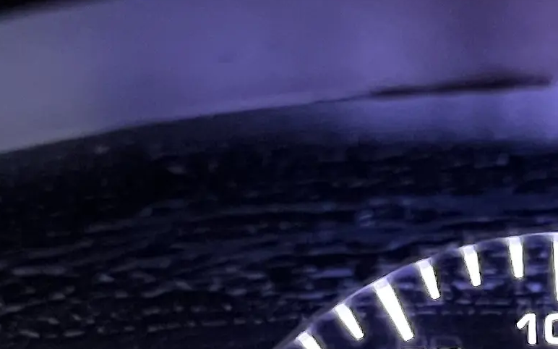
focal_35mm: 144
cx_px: 386
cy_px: 499
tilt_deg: -22.0
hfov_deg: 14.5
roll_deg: -0.9
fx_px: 2189
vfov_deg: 8.9
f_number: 1.5
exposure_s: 1/40
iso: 640
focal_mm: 5.7
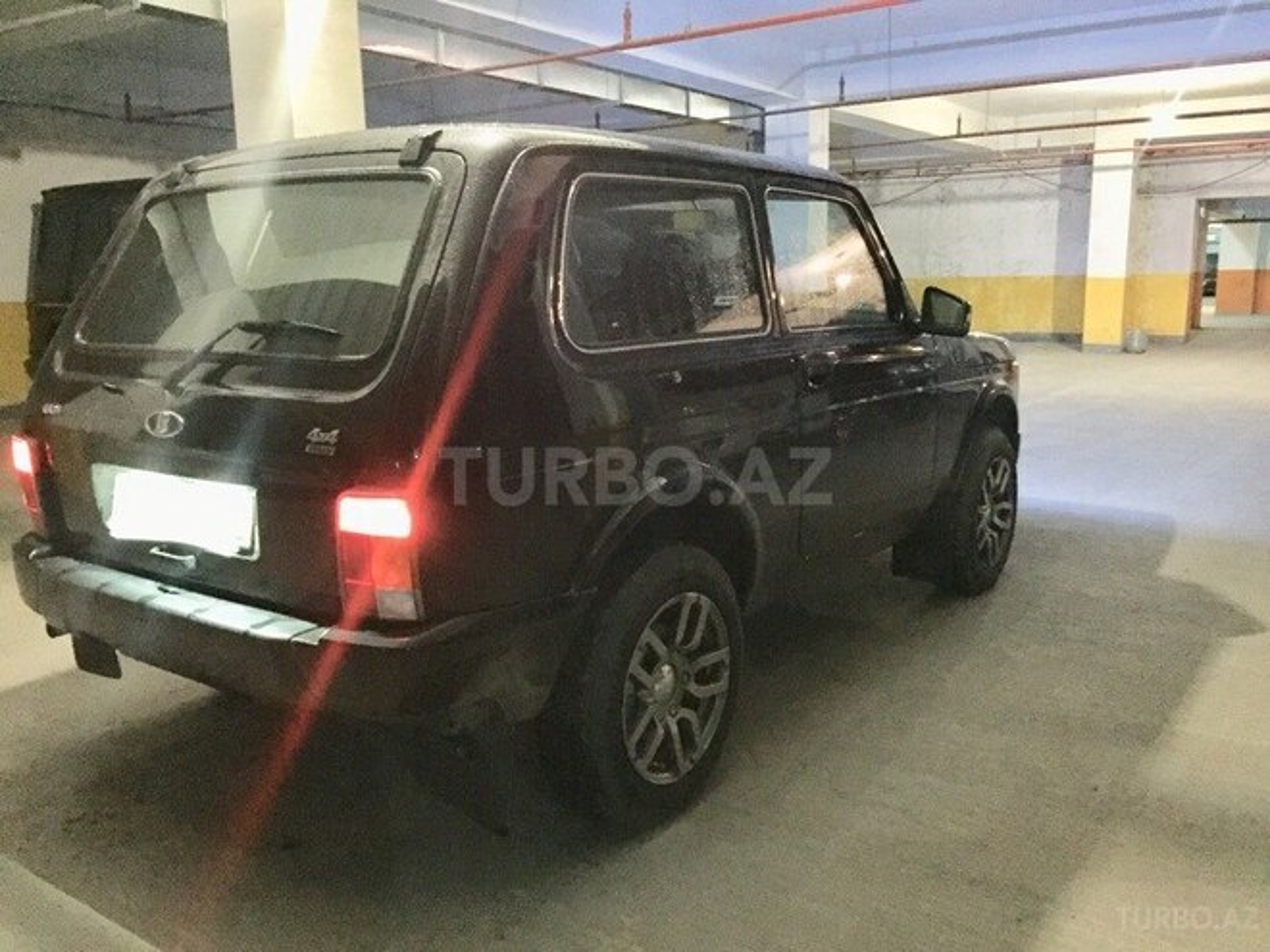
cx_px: 635
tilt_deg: -9.9
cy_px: 476
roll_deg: +0.4
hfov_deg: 61.7
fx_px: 1064
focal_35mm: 29
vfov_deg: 48.2
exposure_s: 1/17
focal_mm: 4.15
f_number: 2.2
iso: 2000
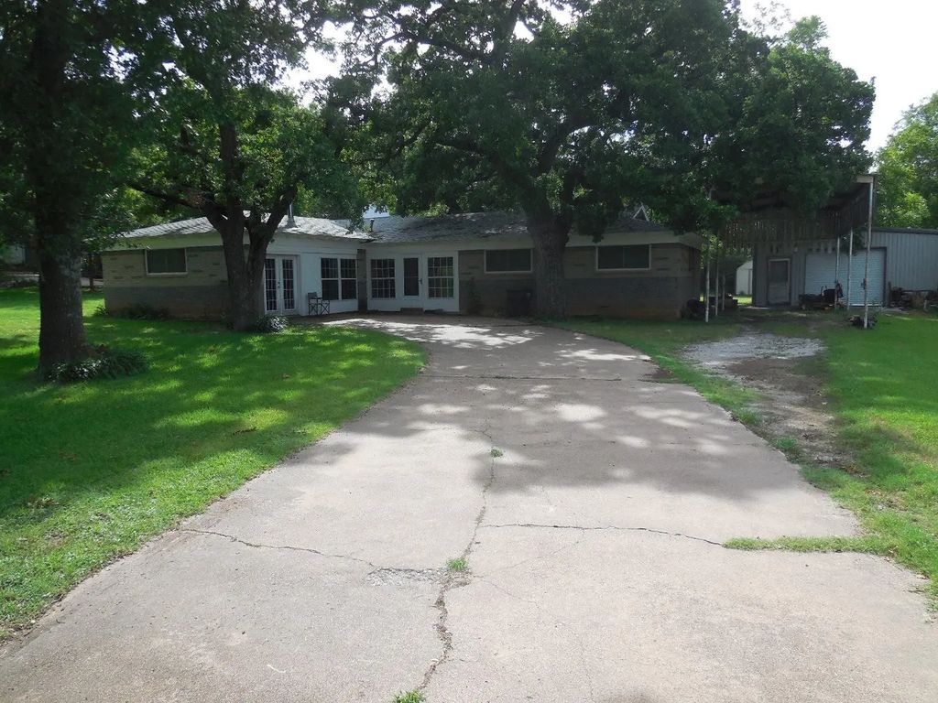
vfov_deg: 54.9
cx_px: 469
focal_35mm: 25
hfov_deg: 69.4
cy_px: 352
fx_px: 677
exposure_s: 1/1000
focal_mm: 4.5
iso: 125
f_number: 3.1
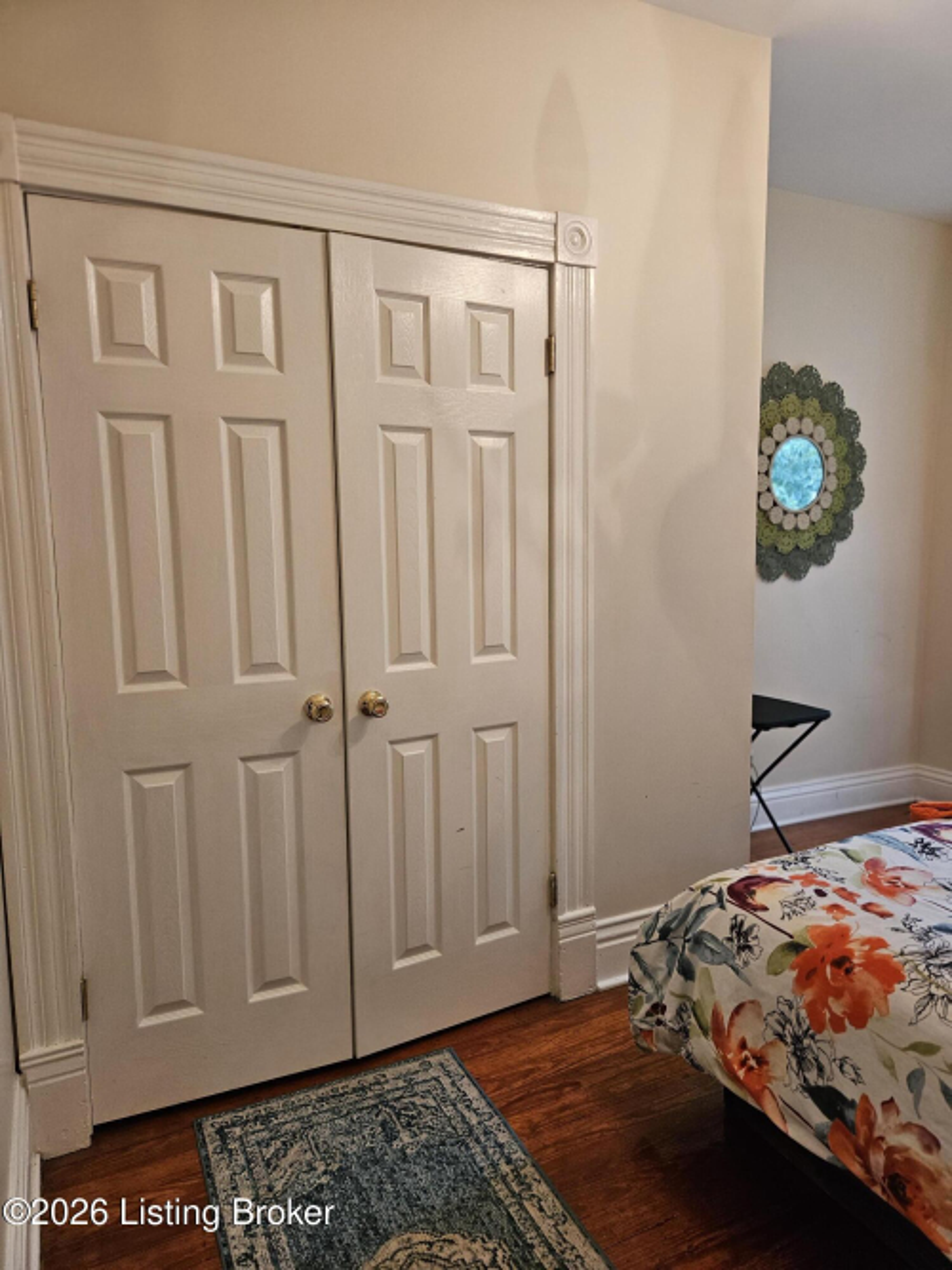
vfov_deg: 73.9
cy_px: 635
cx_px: 476
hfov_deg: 58.9
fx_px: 844
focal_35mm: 23
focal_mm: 5.4
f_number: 1.8
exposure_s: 1/120
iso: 250
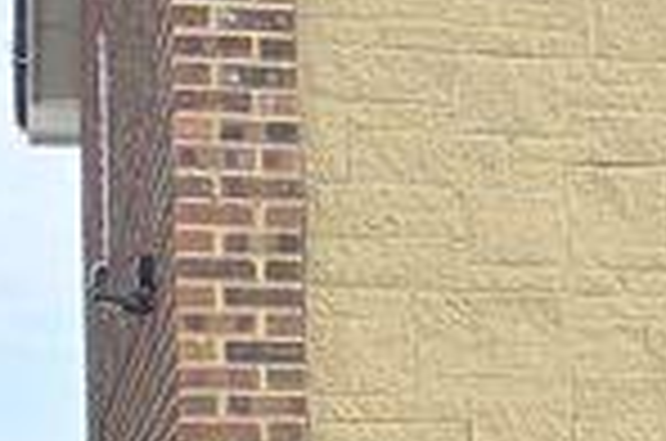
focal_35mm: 166
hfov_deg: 11.9
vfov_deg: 8.0
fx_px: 3064
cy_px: 688
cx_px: 981
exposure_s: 1/375
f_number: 1.7
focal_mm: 6.3
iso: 12
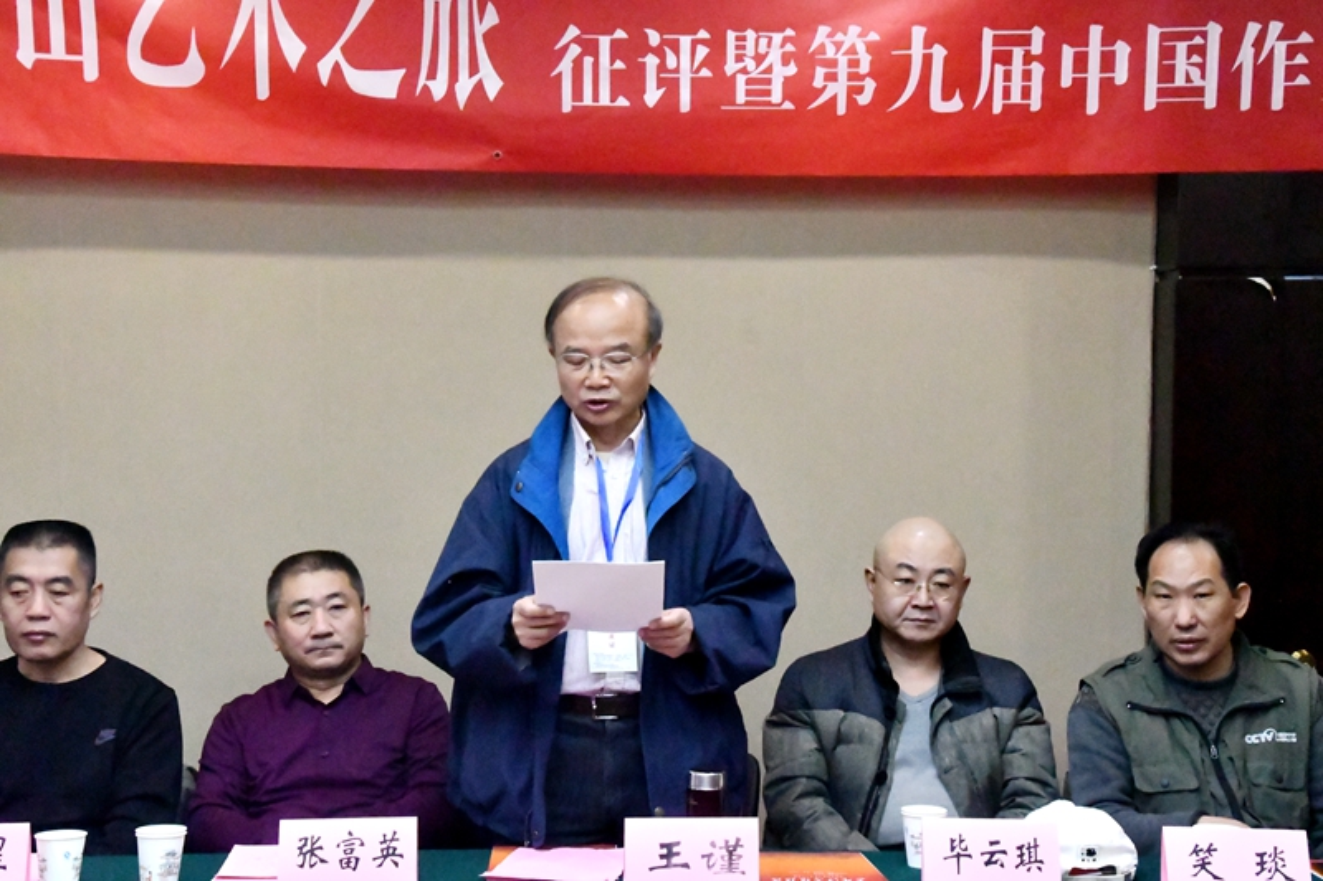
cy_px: 440
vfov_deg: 20.6
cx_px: 662
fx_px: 2425
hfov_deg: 30.5
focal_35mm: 66
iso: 25600
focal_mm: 44
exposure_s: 1/250
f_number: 8
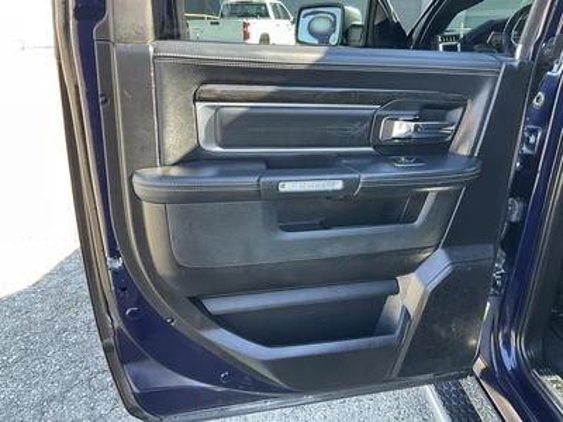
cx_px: 282
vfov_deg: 48.2
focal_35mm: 29
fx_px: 472
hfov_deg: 61.7
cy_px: 211
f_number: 1.8
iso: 64
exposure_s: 1/122
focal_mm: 3
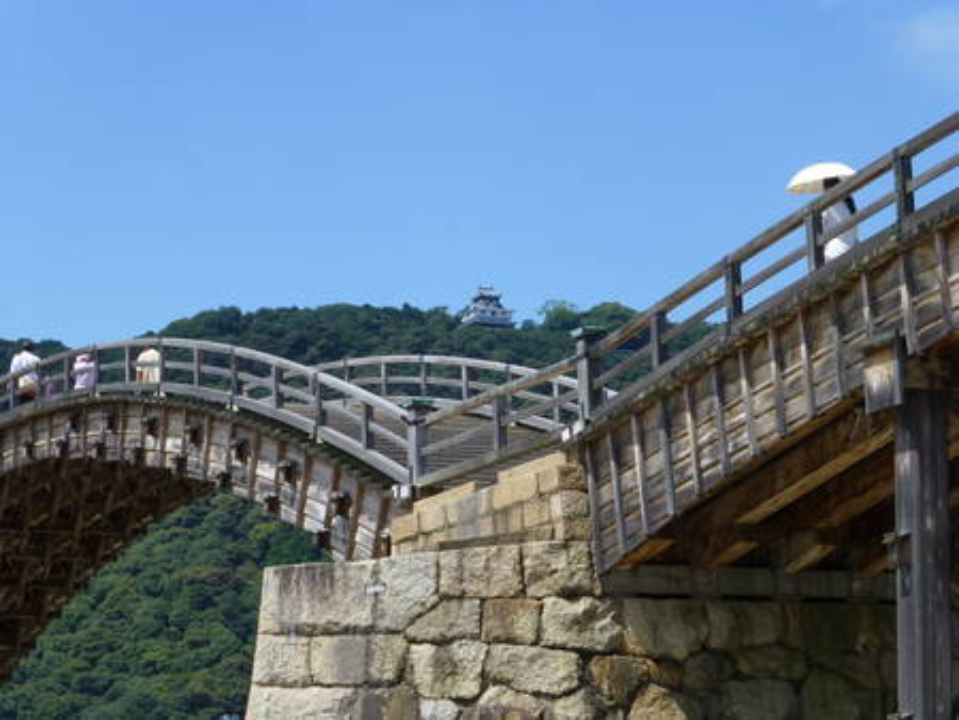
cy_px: 360
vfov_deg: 14.5
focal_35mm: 102
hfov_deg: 19.3
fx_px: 2827
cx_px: 480
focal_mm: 18.2
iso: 100
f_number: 5.3
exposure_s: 1/500
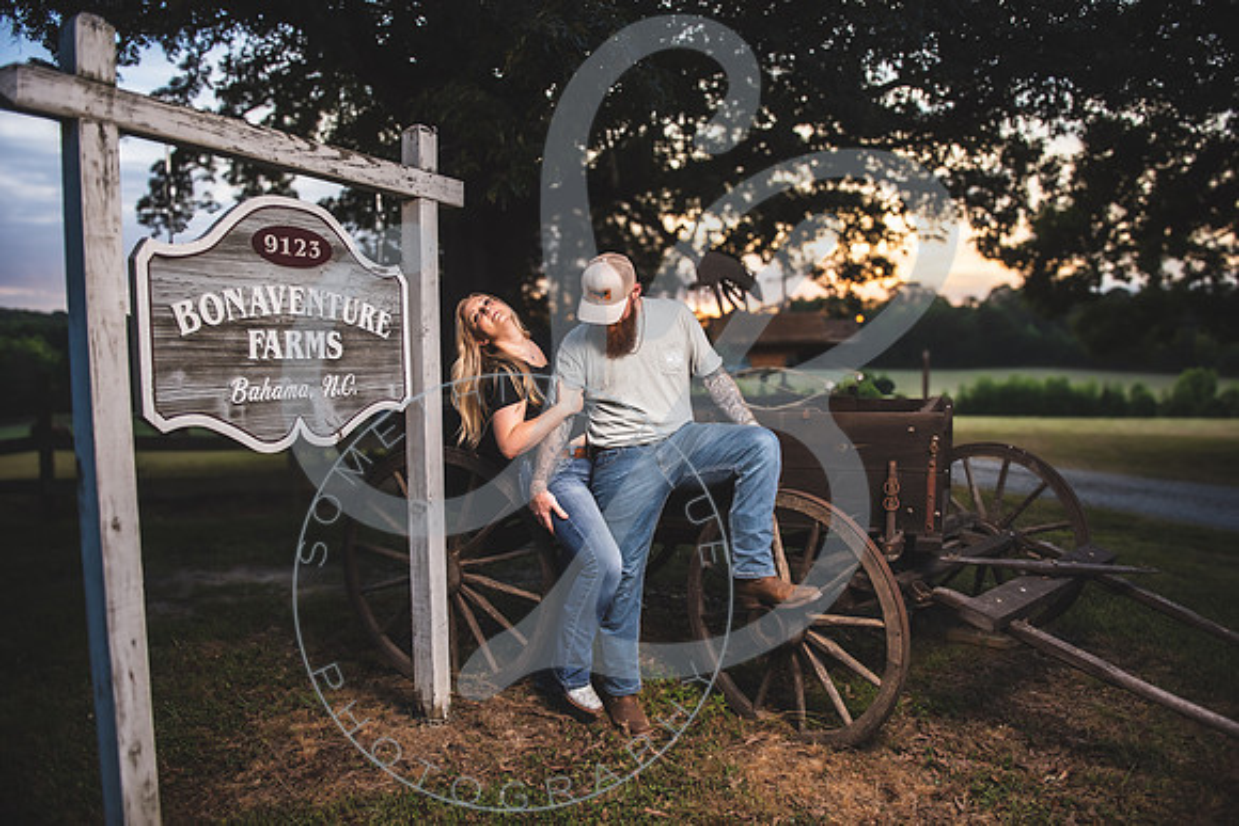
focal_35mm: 24
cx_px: 620
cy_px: 413
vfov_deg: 53.2
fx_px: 826
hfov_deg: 73.7
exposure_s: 1/1000
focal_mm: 24
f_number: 2.8
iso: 250
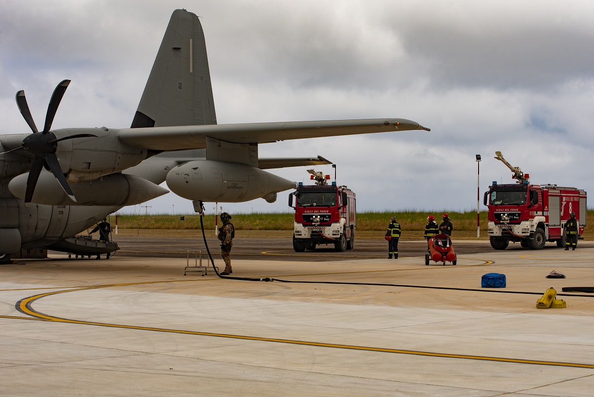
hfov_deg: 28.8
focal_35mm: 70
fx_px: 1156
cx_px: 297
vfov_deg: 19.5
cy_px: 198
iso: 200
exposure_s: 1/320
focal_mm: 70
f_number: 11
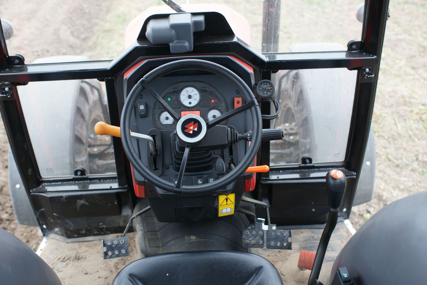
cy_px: 142
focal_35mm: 35
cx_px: 214
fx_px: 415
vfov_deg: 37.9
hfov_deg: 54.4
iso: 200
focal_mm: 35
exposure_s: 1/80
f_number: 4
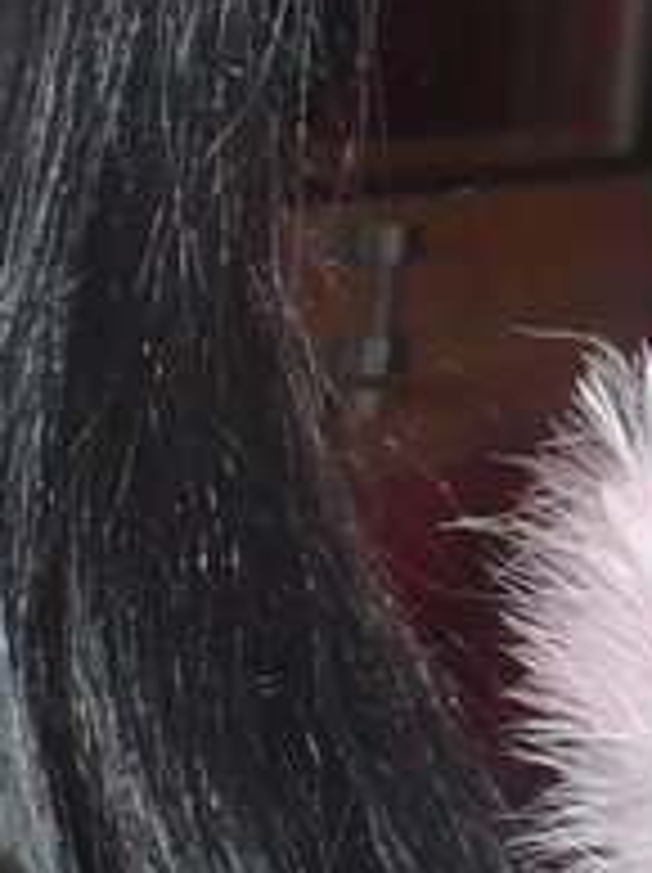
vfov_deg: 8.7
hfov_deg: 6.5
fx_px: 5764
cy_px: 302
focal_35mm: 229
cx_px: 436
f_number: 2.8
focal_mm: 6.1
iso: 100
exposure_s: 1/30
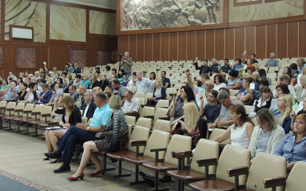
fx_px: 417
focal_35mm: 50
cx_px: 153
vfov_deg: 25.8
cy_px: 90
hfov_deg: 40.3
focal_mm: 8.3
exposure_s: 1/8
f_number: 3.5
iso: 800
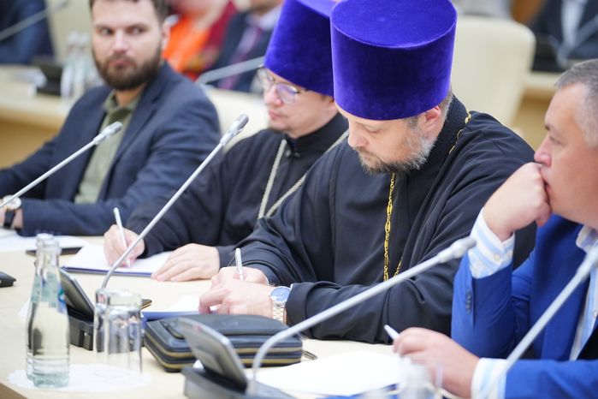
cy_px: 200
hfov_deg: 12.7
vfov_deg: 8.5
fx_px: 2691
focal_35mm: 162
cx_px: 299
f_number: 2.8
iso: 2000
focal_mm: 162
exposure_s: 1/200
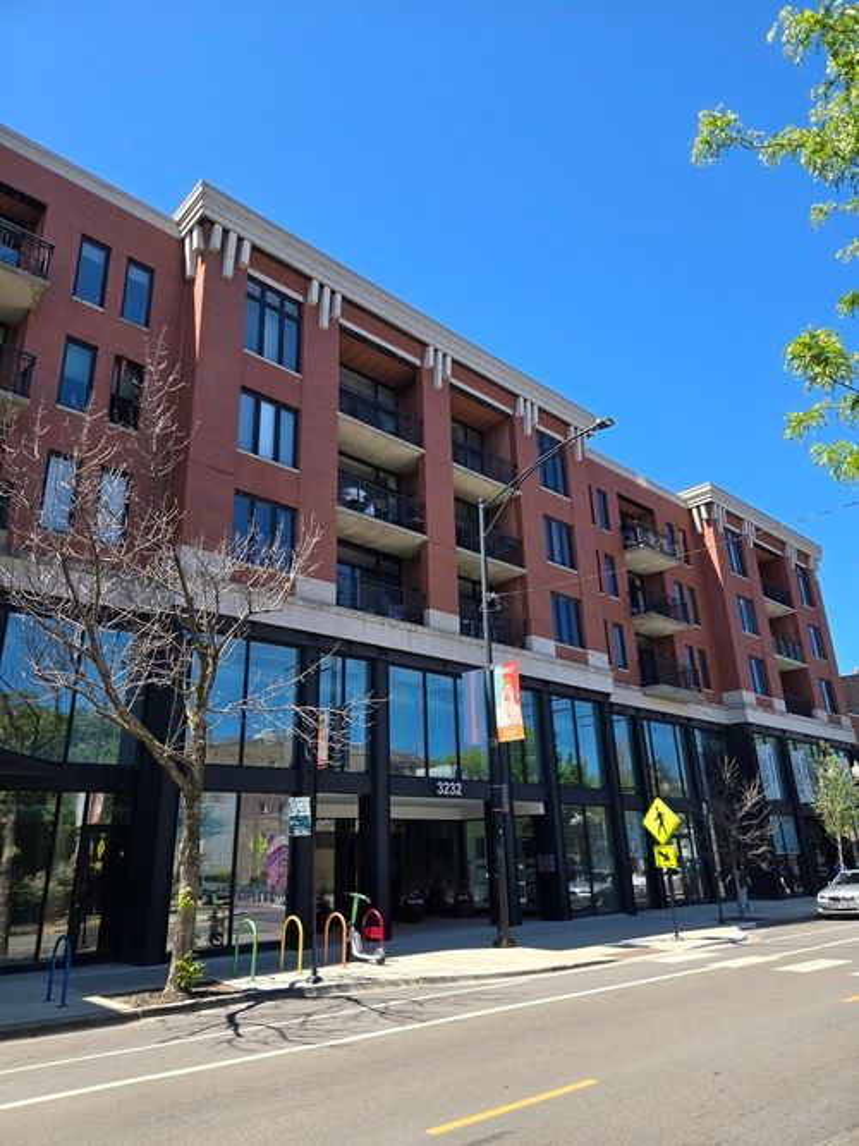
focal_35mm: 23
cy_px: 573
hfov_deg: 58.9
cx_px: 430
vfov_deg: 73.9
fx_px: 761
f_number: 1.8
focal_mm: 5.4
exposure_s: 1/726
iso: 25
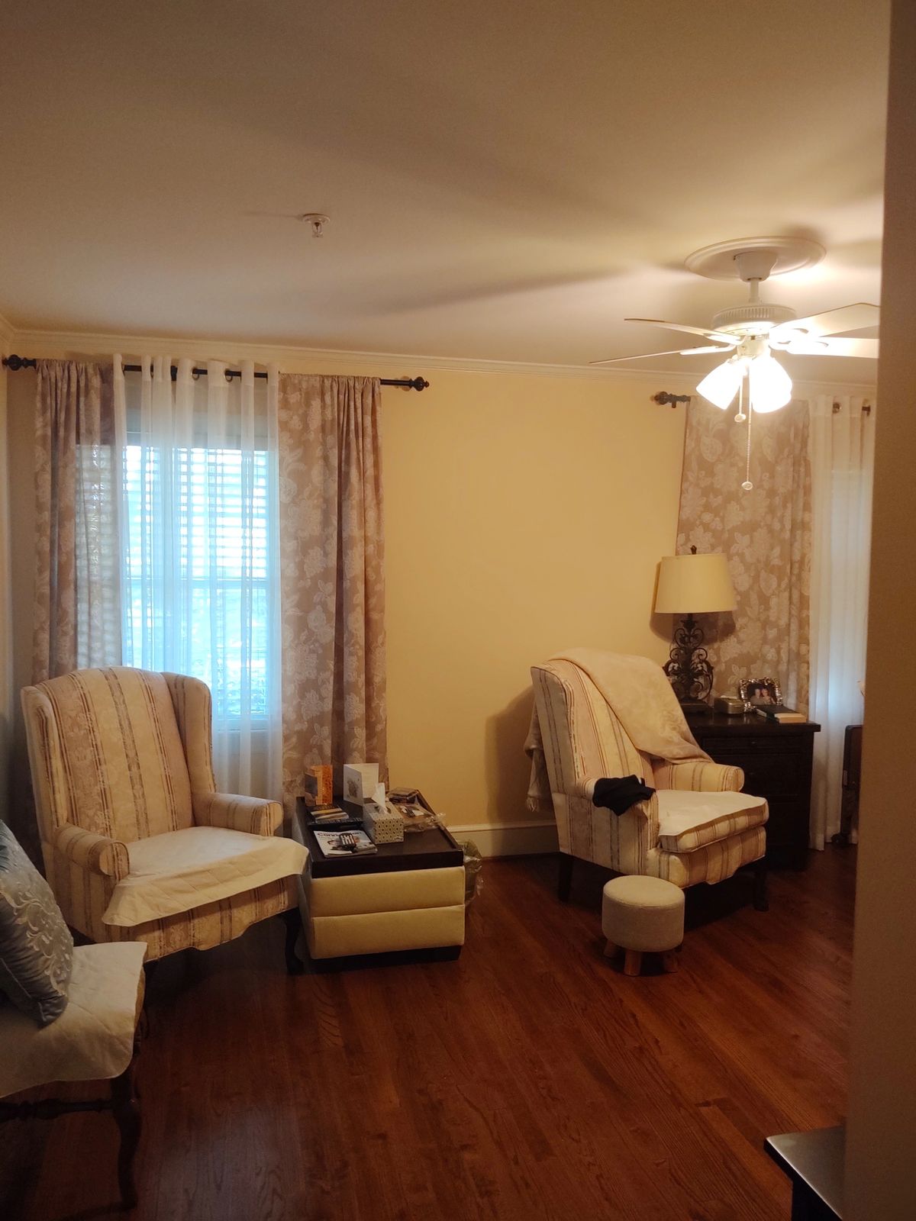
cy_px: 610
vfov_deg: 65.3
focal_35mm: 27
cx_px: 458
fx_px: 953
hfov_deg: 51.4
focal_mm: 4.75
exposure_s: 1/30
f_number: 1.7
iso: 160
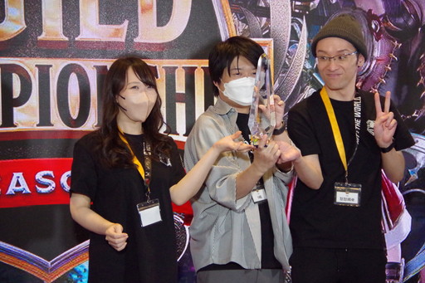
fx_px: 1558
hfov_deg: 15.5
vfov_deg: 10.4
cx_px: 212
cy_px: 142
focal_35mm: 132
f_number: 5.6
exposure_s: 1/250
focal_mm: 88
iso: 6400
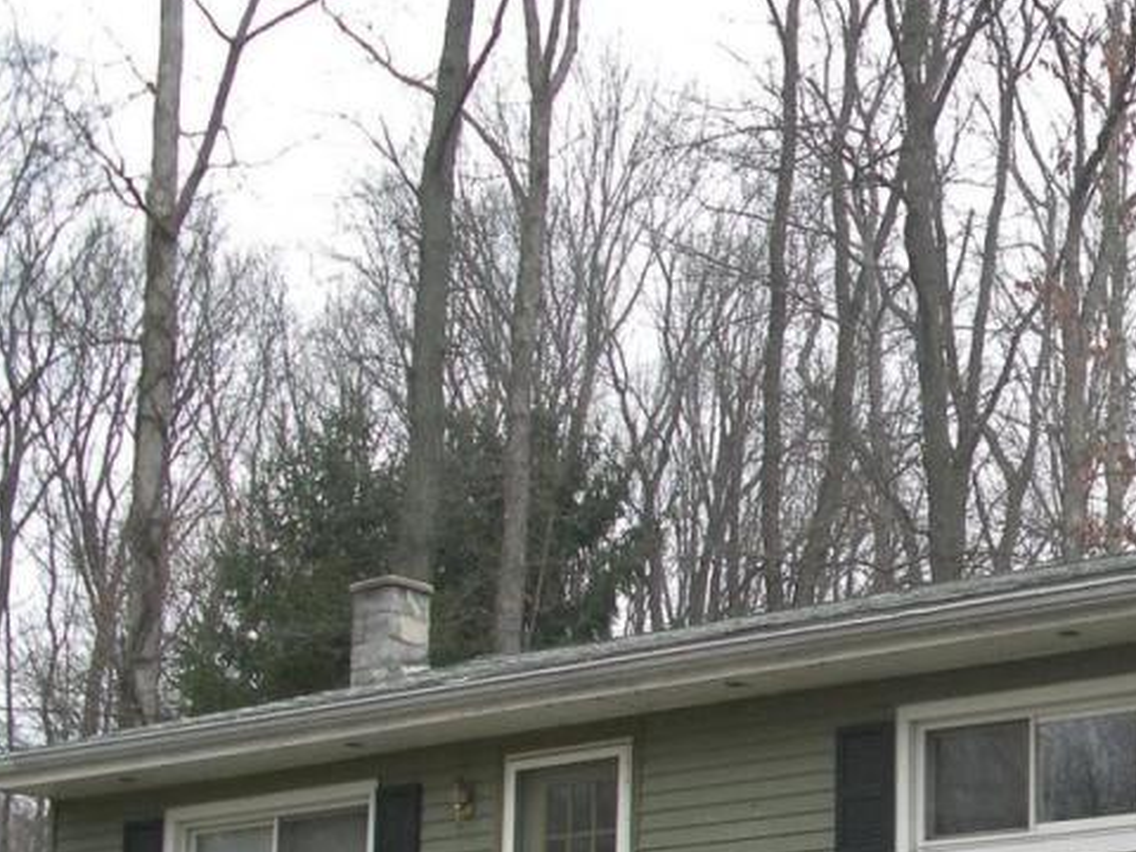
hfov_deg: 23.5
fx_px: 2593
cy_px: 859
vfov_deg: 18.2
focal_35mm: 79
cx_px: 1183
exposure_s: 1/640
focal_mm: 7.8
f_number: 2.8
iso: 200
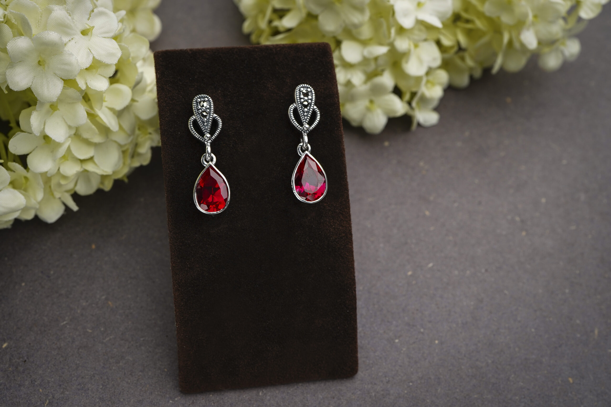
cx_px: 306
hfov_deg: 39.6
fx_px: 849
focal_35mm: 50
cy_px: 204
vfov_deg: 27.0
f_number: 9
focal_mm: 50
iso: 250
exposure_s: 1/40
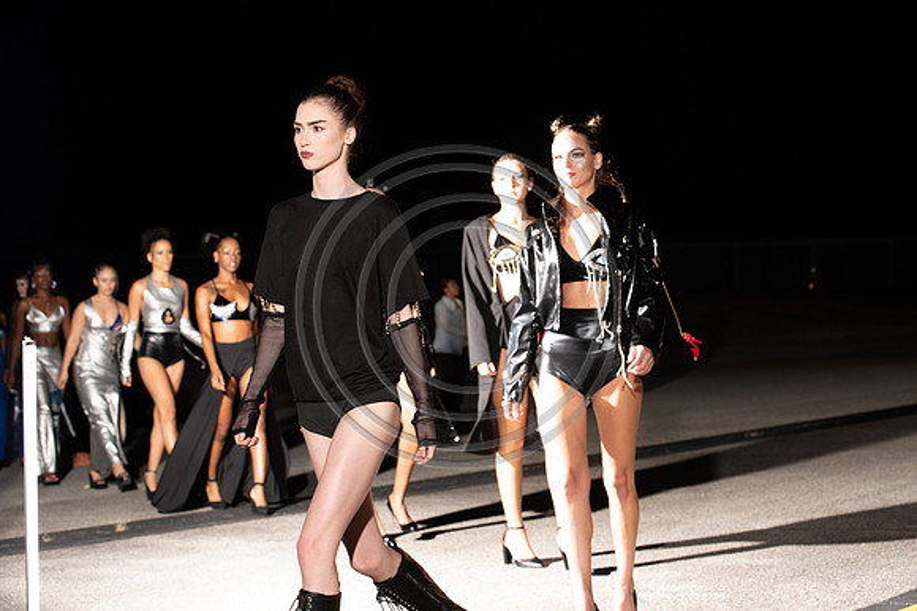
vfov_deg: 19.4
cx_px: 458
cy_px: 306
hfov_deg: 28.9
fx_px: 1782
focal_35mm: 70
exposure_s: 1/200
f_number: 6.3
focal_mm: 70
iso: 1000
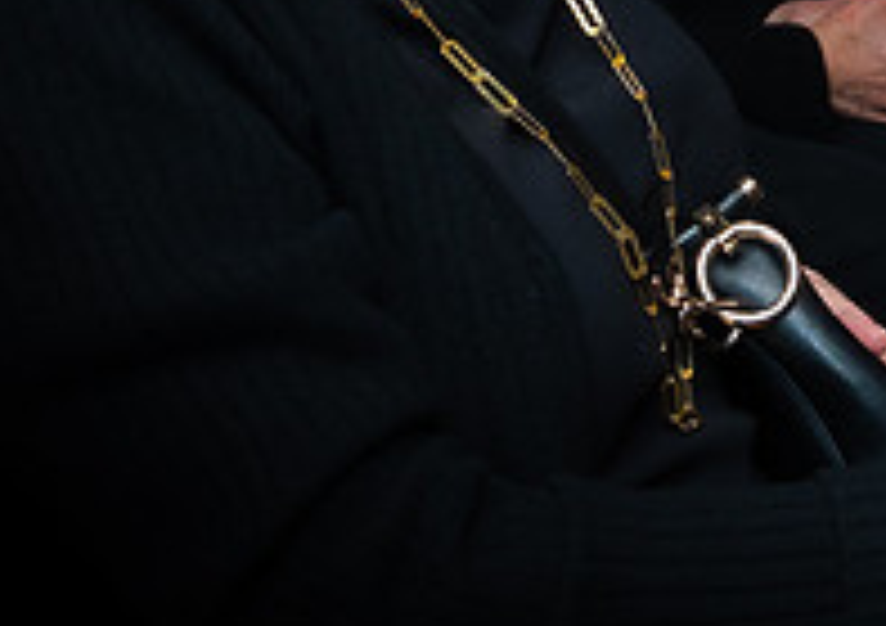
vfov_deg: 8.1
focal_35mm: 175
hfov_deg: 11.2
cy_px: 206
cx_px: 1175
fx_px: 4385
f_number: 5.6
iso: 500
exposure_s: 1/60
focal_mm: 26
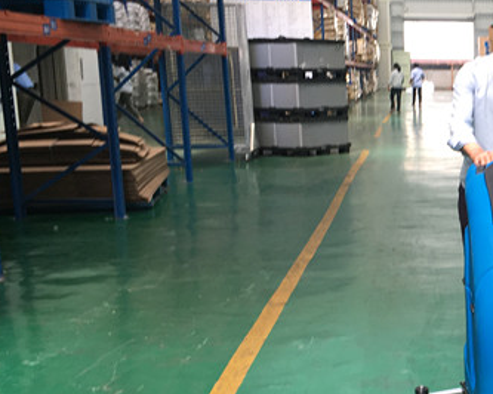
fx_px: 992
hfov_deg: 25.8
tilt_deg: -12.6
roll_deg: +0.4
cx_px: 546
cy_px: 283
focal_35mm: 68
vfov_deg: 22.3
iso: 25
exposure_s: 1/105
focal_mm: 4.15
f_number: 2.2
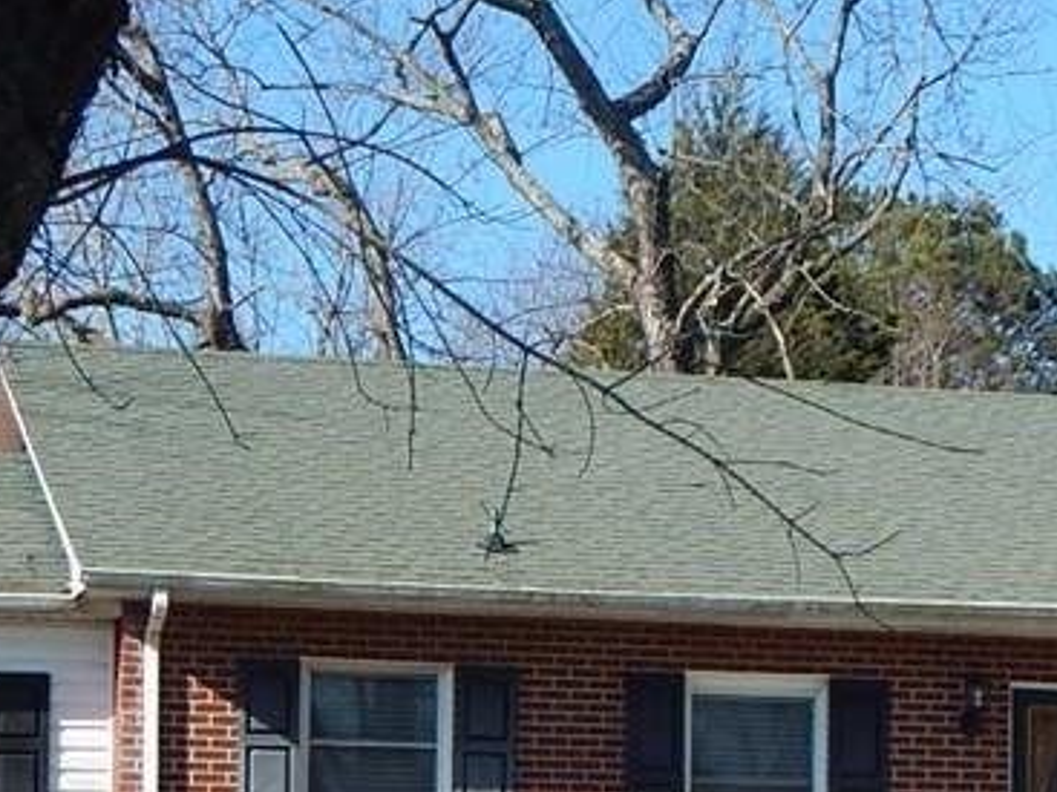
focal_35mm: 134
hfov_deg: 14.7
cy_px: 755
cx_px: 737
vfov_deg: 11.0
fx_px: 4090
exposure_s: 1/800
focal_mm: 8.6
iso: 125
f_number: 3.7
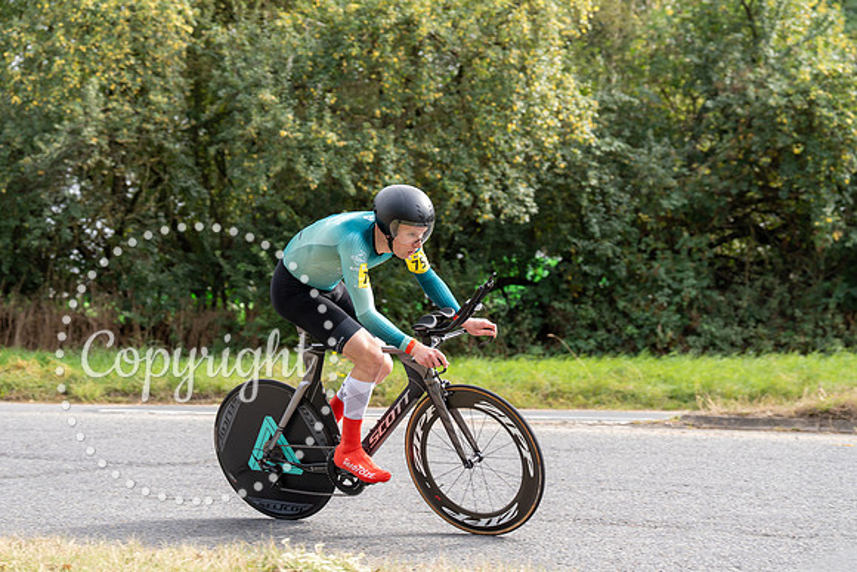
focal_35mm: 75
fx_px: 1786
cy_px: 286
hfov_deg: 27.0
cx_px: 428
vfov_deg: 18.2
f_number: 4
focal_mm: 75
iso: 100
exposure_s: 1/1000
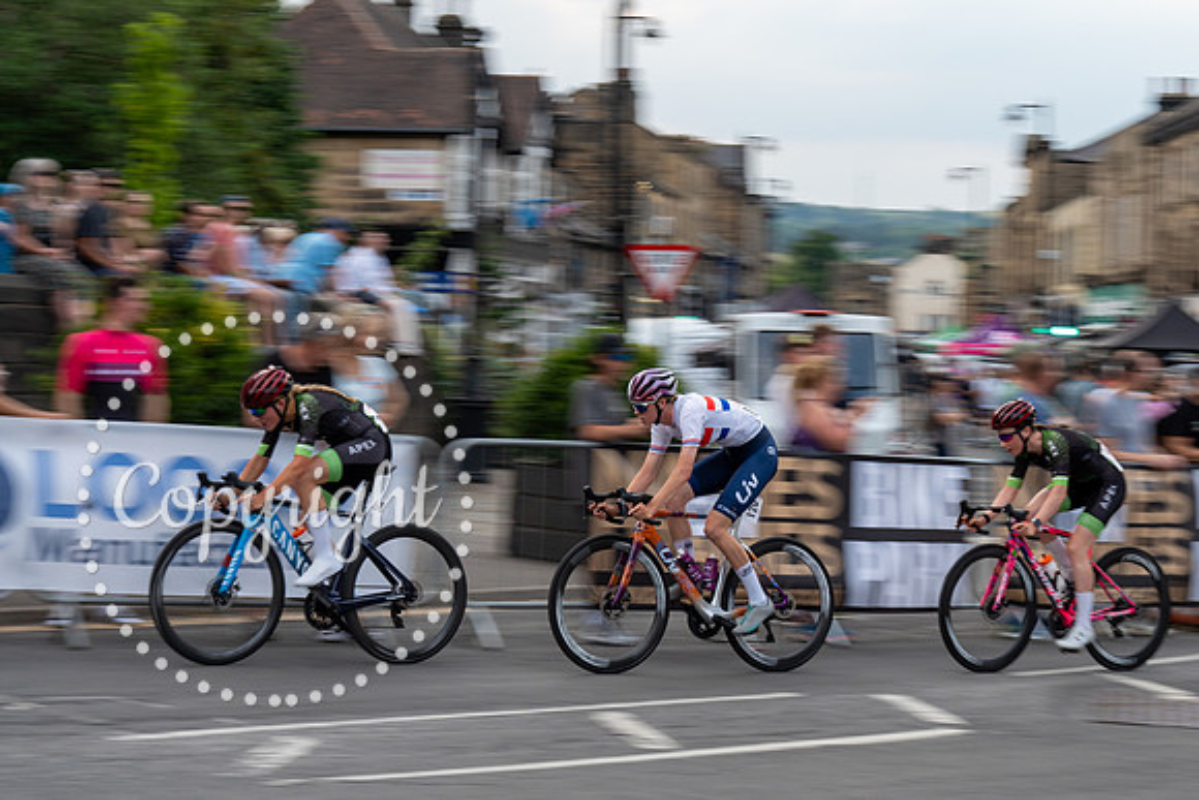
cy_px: 406
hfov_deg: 24.9
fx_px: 2719
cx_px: 630
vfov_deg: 16.7
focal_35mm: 82
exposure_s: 1/100
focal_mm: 74
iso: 500
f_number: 10
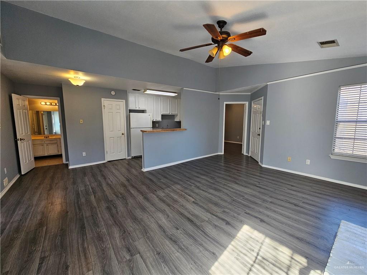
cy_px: 138
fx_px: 138
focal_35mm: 13
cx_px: 184
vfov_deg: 89.9
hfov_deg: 106.2
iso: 100
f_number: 2.2
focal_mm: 2.2
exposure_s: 1/60.2
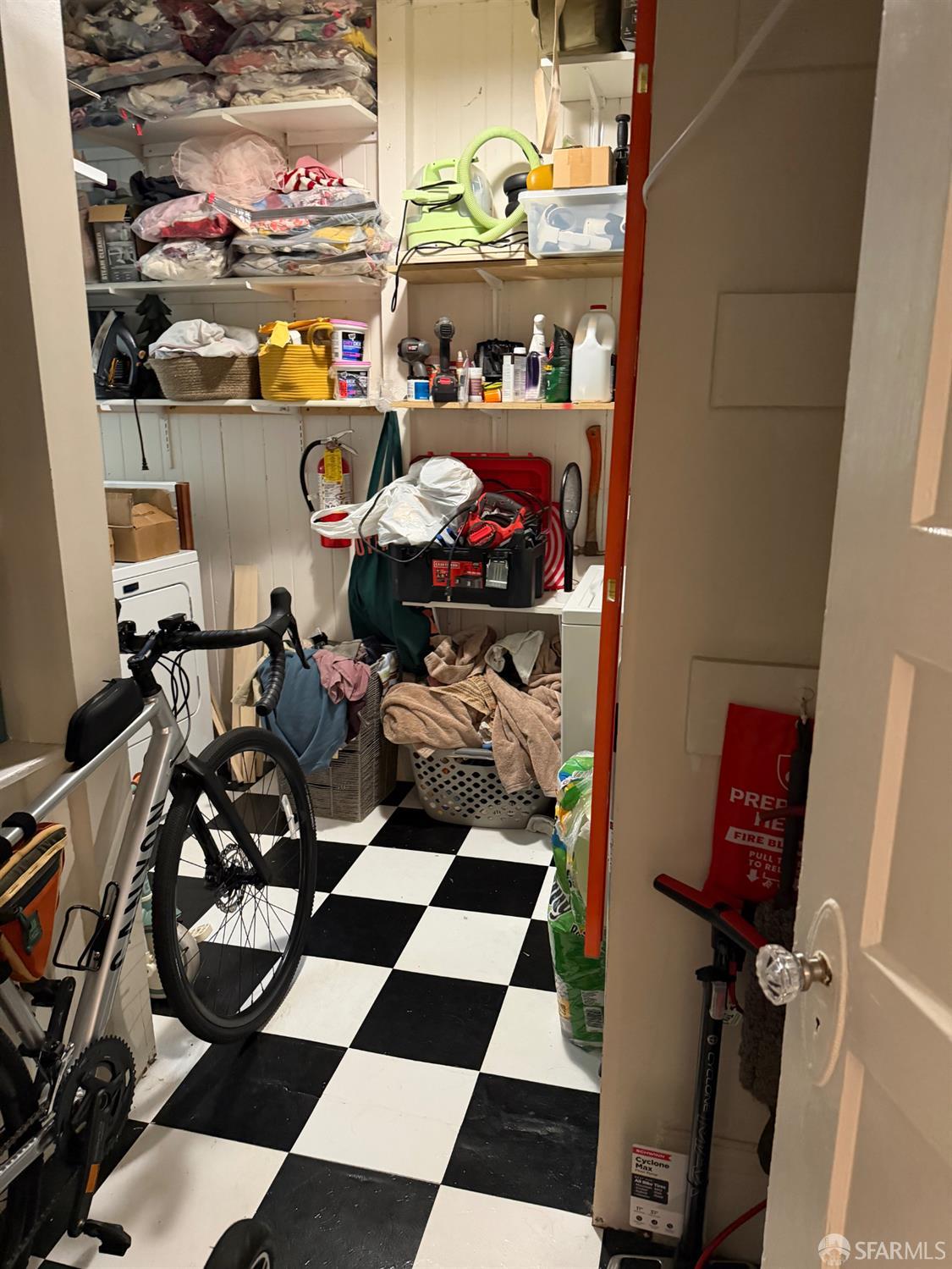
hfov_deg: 56.8
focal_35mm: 24
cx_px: 476
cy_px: 634
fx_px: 880
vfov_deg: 71.6
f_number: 1.78
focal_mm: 6.76
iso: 800
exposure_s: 1/40
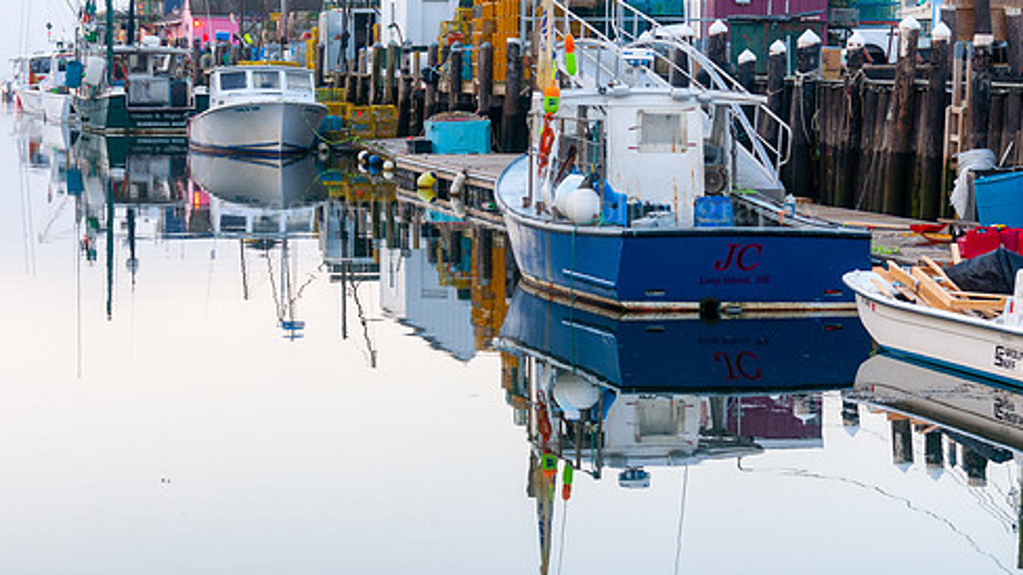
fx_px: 2901
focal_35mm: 107
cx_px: 521
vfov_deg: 11.3
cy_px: 196
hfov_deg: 20.0
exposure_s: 1/125
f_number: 5.6
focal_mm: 55
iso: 400
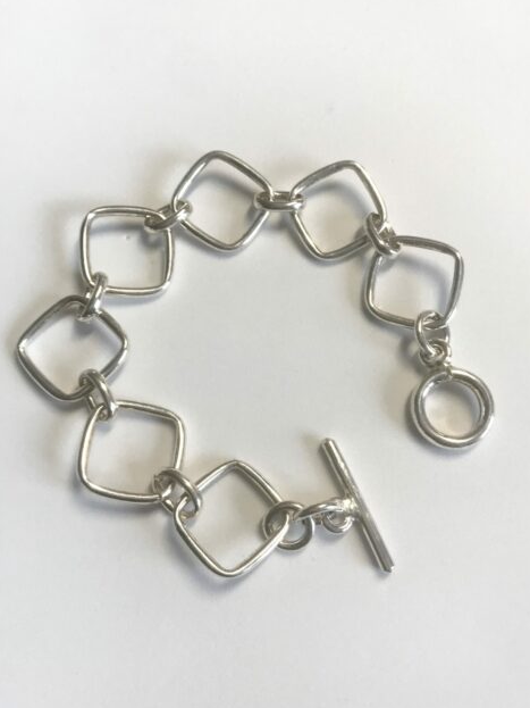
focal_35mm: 30
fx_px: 613
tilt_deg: -74.8
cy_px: 372
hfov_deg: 46.8
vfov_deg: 59.9
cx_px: 283
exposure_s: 1/33
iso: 25
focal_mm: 3.99
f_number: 1.8
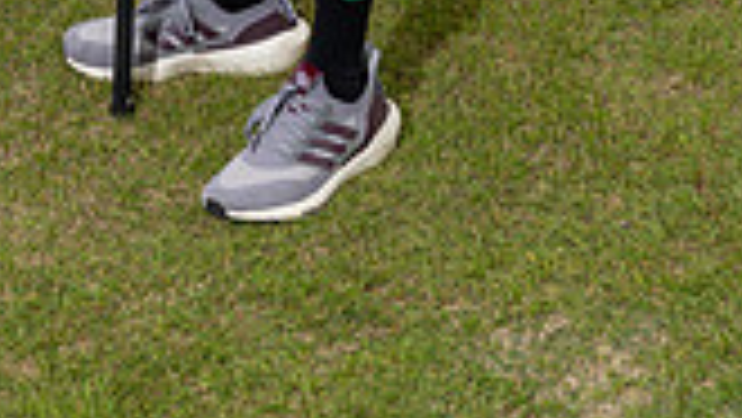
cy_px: -539
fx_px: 3661
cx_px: 319
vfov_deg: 6.3
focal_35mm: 186
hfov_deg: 11.6
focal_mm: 65
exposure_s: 1/250
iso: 160
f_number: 9
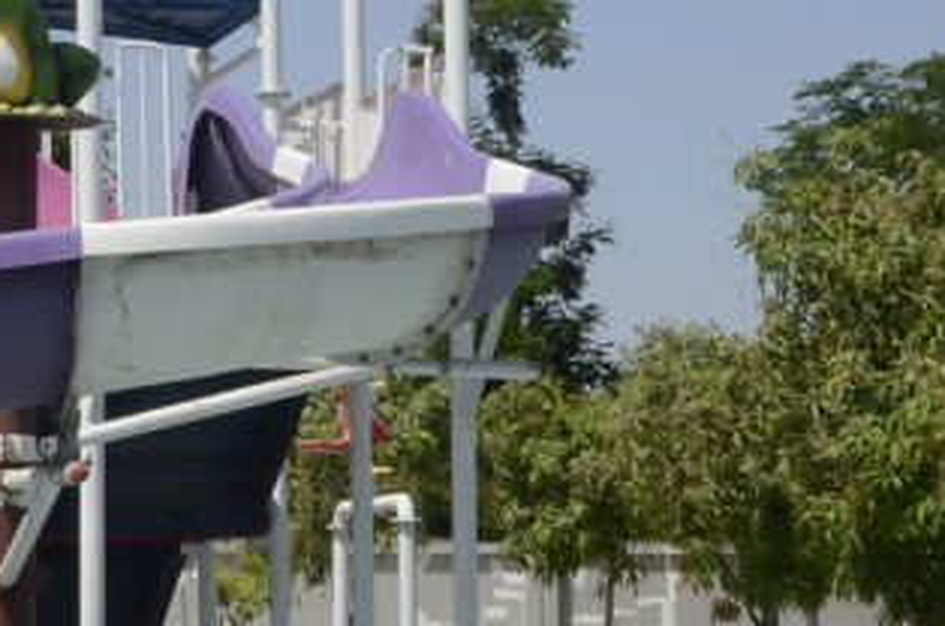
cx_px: -36
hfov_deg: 14.7
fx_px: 3589
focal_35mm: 137
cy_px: 370
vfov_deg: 10.0
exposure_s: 1/200
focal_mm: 28
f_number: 18
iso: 250
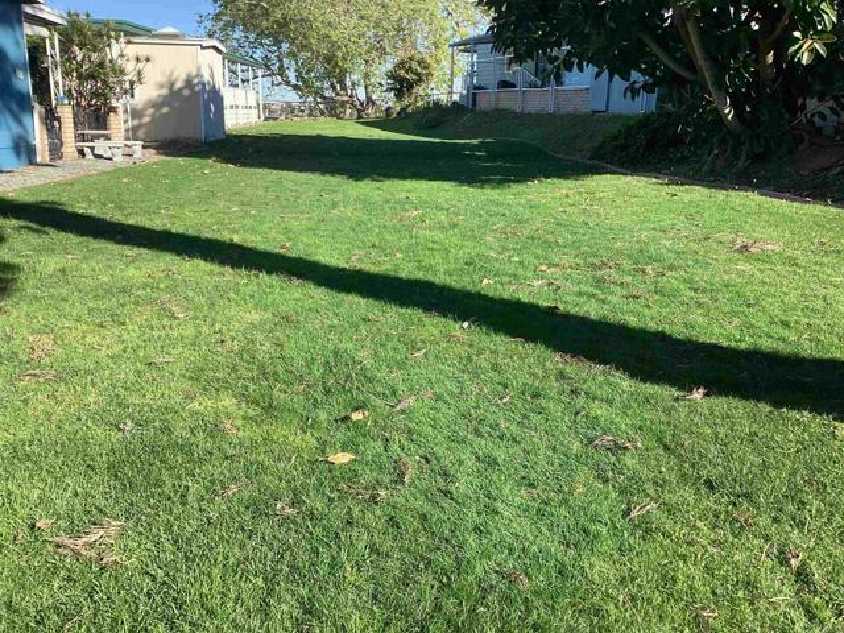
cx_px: 422
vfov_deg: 45.4
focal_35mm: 31
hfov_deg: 58.4
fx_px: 756
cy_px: 316
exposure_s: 1/433
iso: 25
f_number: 2.4
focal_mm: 3.3
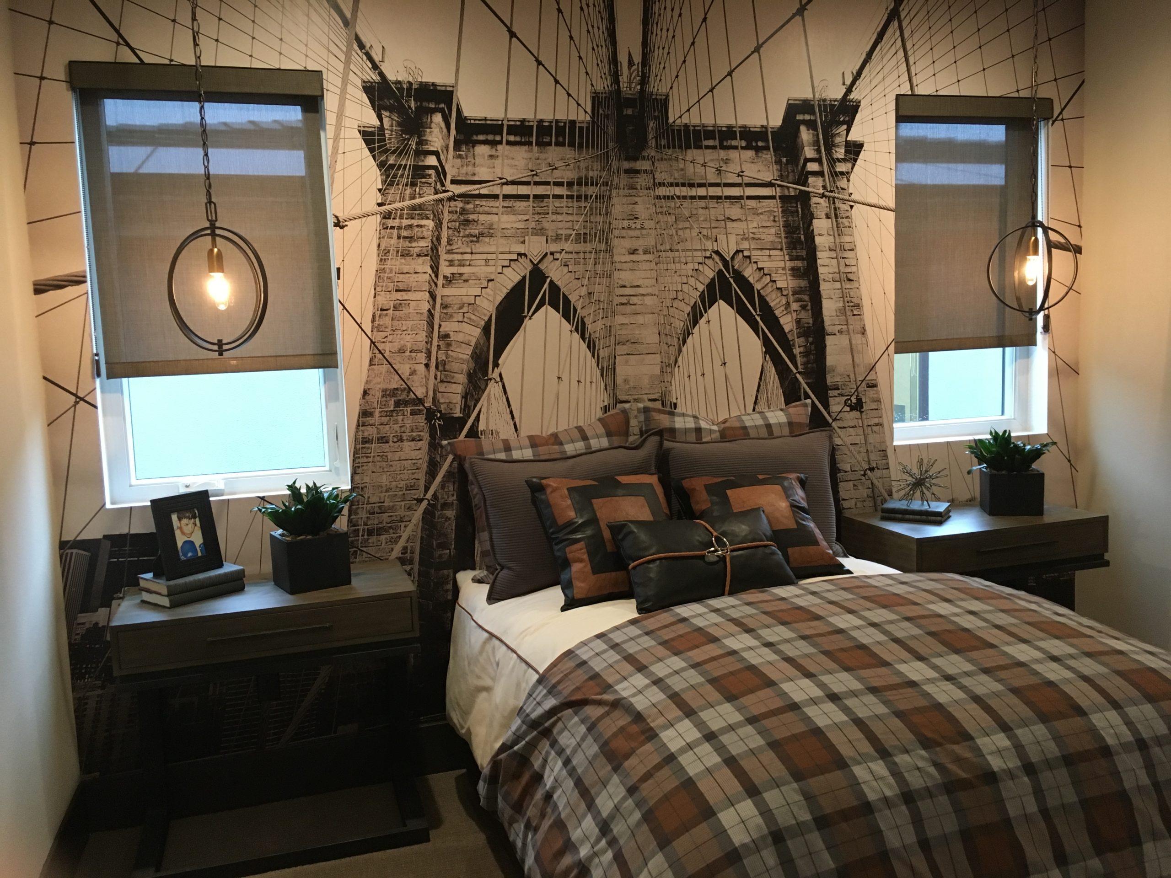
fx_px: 981
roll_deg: +2.0
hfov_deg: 61.7
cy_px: 439
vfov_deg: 48.2
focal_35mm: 29
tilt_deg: -7.1
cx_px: 586
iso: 125
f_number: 2.2
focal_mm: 4.15
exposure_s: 1/30
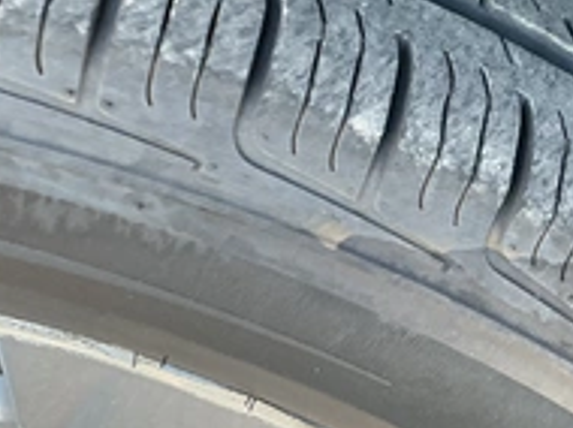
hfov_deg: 32.7
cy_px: 87
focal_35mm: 59
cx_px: 293
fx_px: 975
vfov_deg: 24.4
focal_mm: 3
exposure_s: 1/66
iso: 64
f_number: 1.8
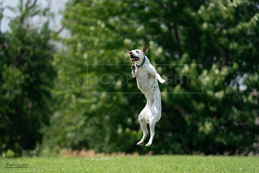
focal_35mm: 379
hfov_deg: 5.4
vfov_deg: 3.6
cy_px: 86
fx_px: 2727
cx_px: 130
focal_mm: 379
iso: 1250
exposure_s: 1/4000
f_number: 6.3
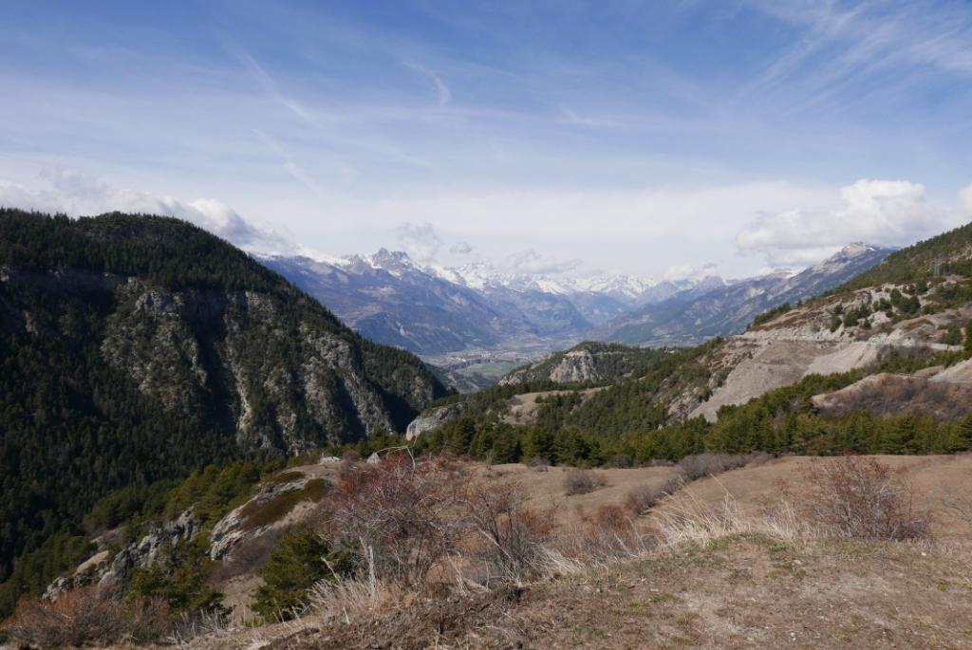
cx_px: 486
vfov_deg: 53.2
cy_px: 325
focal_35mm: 24
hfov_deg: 73.7
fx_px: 649
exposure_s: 1/1600
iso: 200
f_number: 5.6
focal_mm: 10.9
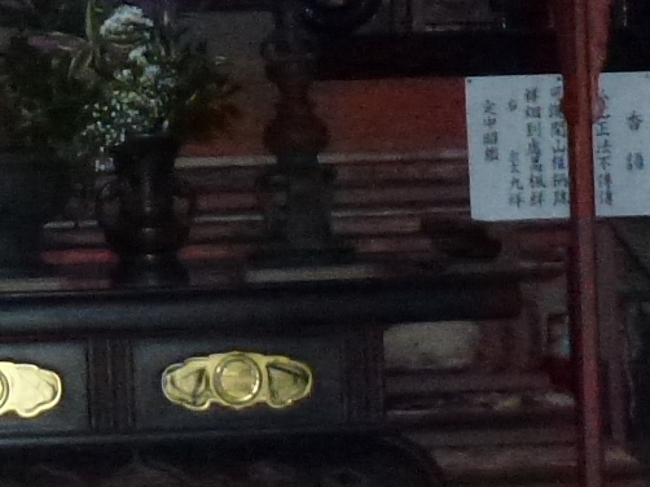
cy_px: -137
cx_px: -10
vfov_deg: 9.5
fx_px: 2872
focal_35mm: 153
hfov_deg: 12.7
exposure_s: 1/60
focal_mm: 5.4
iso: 800
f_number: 3.5
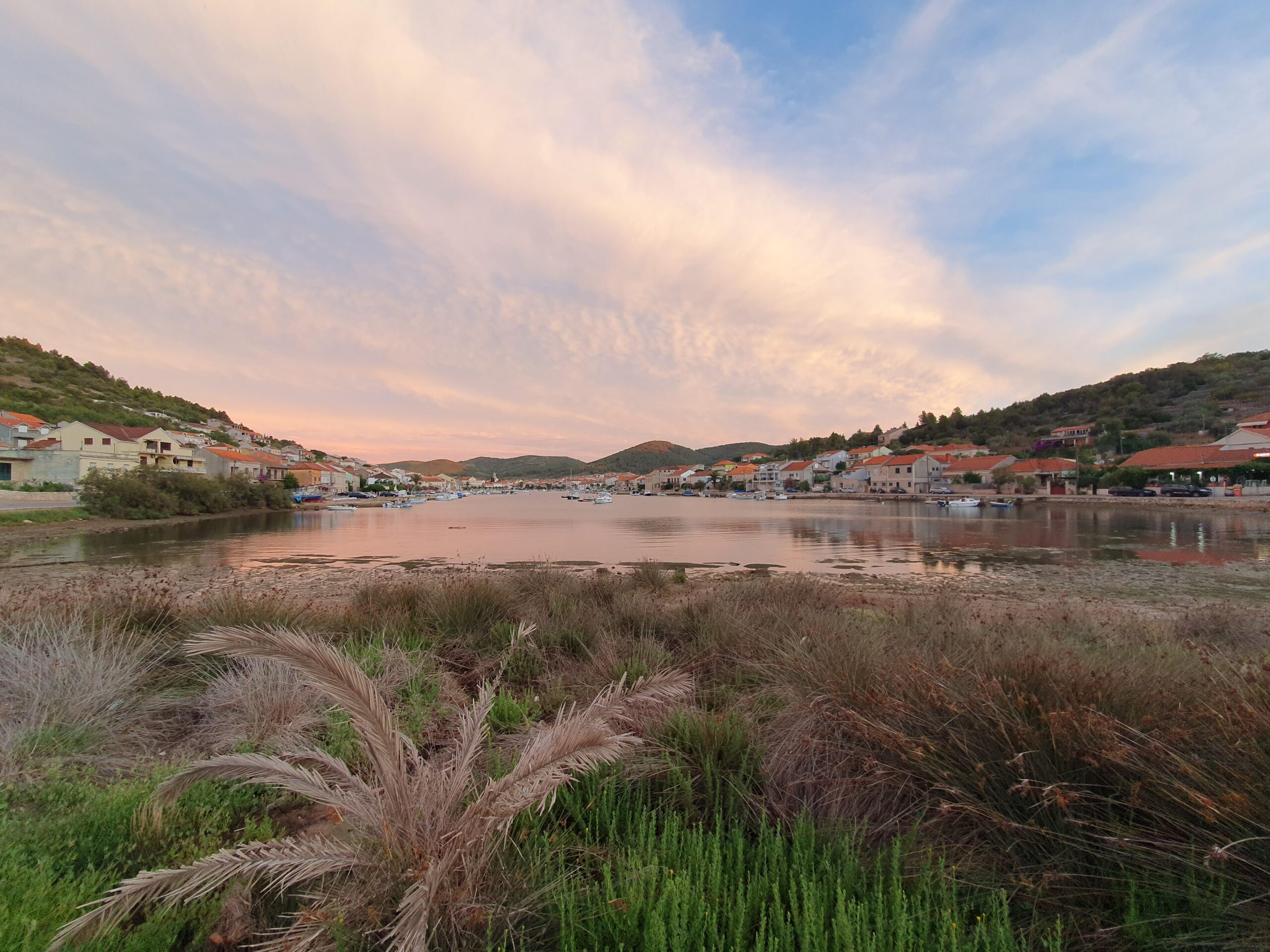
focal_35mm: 13
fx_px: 477
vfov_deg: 89.9
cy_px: 476
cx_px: 635
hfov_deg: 106.2
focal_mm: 1.8
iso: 64
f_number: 2.2
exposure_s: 1/100
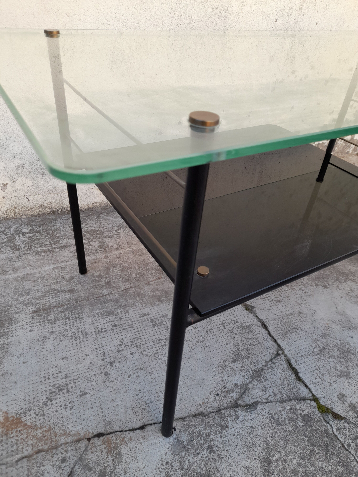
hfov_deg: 54.9
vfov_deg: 69.4
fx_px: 345
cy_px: 238
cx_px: 179
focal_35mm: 25
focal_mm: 4.6
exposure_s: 1/100
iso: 32
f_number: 2
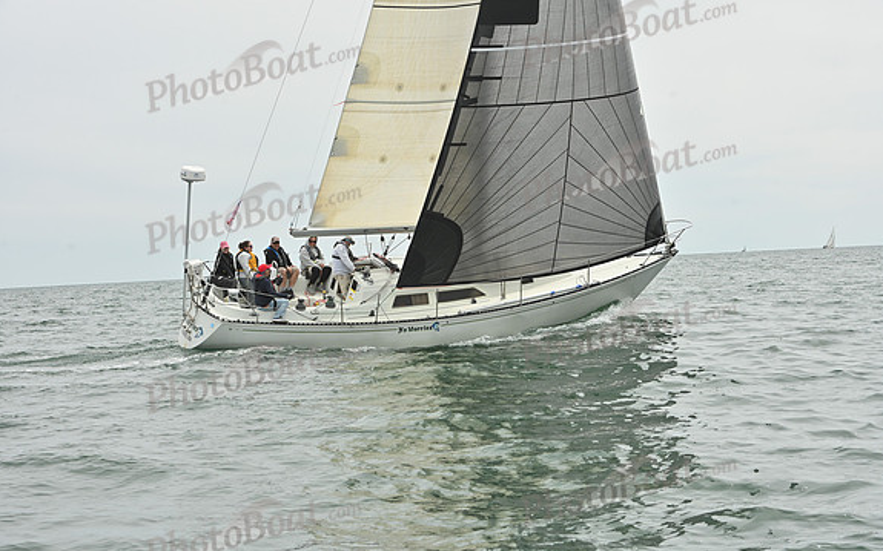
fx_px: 1732
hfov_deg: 28.6
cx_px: 442
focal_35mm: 72
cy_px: 272
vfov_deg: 18.1
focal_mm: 70
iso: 320
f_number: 10
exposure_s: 1/800
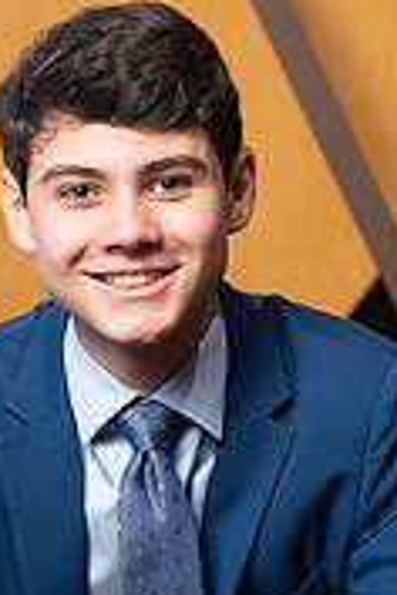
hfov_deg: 5.1
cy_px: 565
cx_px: 131
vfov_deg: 7.7
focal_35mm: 267
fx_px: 4416
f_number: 4
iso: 1000
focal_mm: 105
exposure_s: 1/250
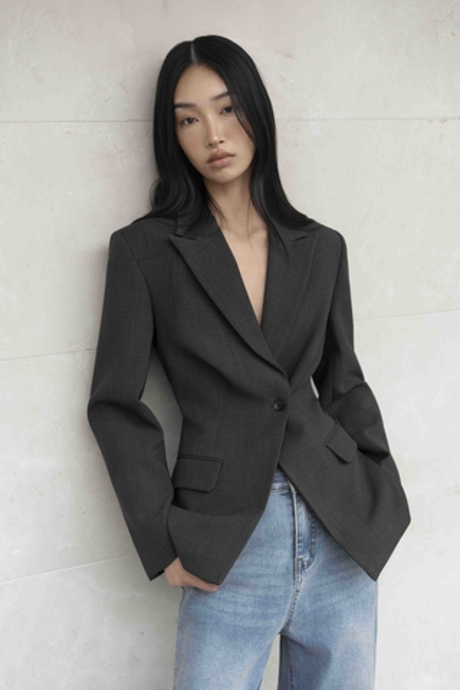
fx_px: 1054
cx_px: 230
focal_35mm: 55
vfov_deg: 36.2
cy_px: 345
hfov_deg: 24.6
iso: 250
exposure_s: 1/400
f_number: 4
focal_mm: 55
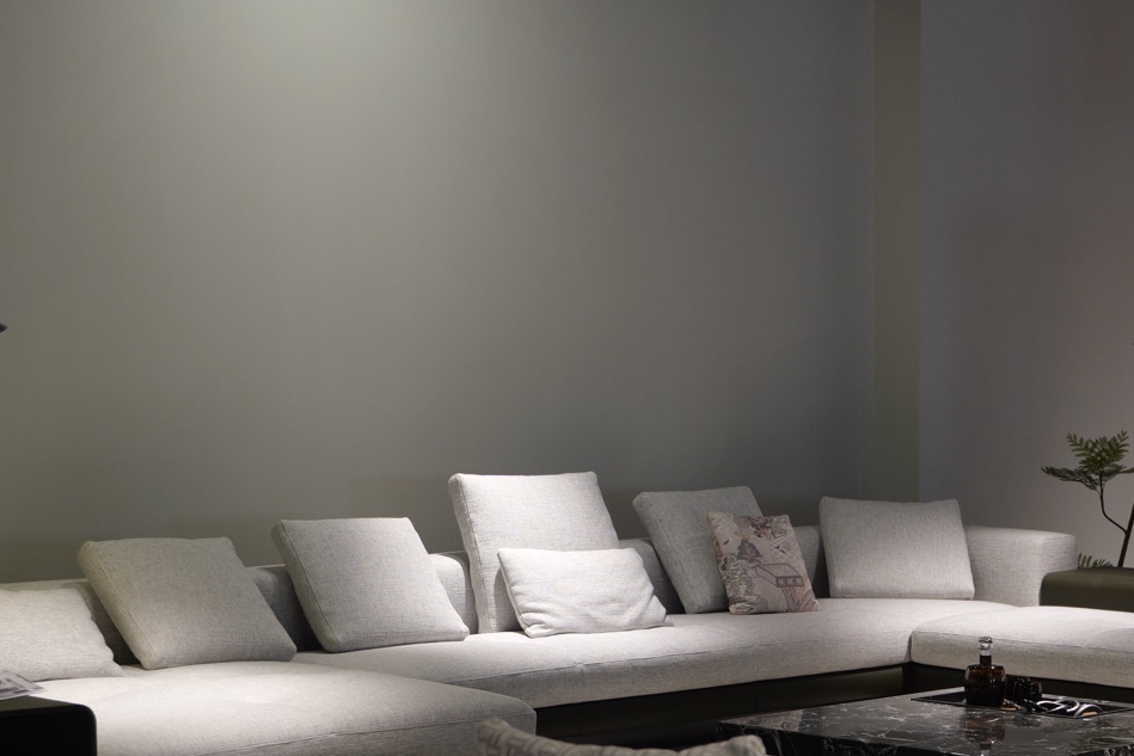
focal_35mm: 91
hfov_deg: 22.3
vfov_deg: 15.0
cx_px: 699
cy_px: 512
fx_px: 2867
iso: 400
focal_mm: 48
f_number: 2.8
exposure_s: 1/60
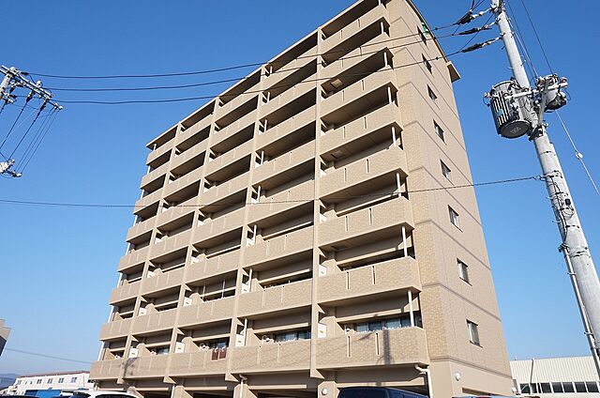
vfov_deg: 52.9
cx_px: 300
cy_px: 199
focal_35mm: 24
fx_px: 399
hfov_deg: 73.8
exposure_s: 1/250
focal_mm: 16
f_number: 11
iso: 200
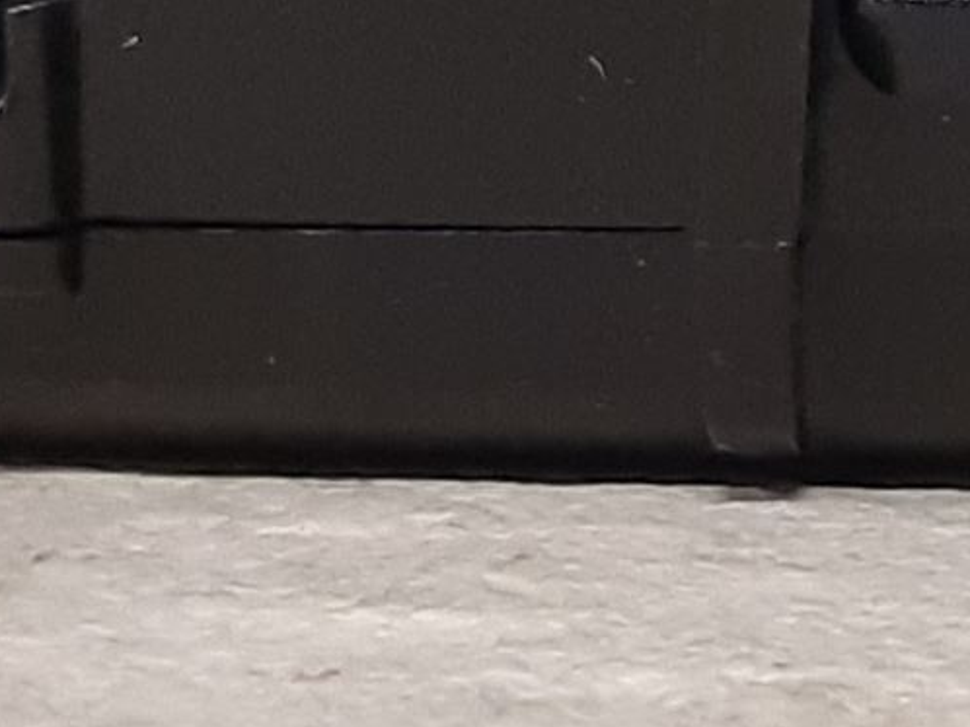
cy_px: 341
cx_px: 1535
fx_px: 2997
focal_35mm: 107
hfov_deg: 16.4
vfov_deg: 13.8
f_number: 1.7
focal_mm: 3.93
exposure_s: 1/50
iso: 200
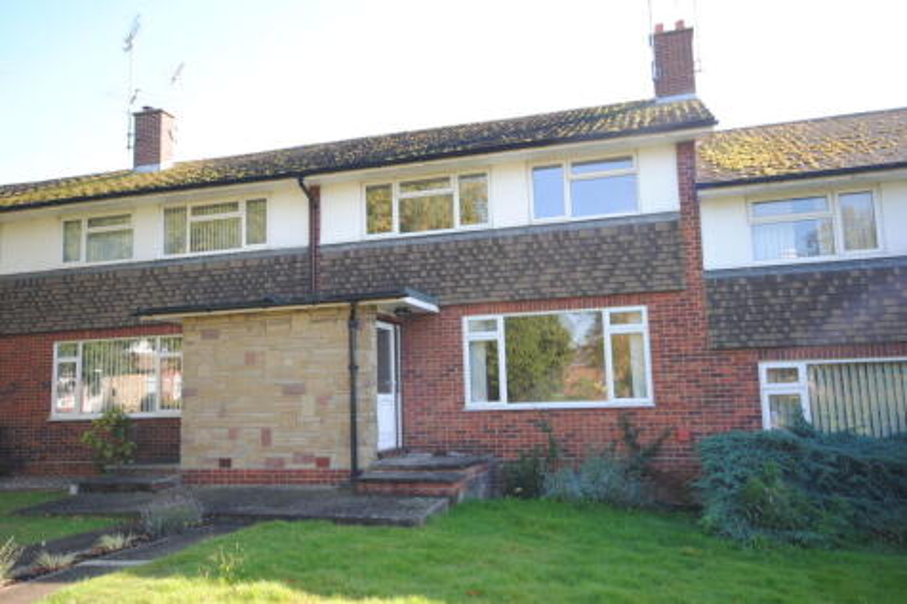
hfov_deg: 61.9
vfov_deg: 43.6
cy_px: 302
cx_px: 454
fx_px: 756
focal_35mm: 30
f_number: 7.1
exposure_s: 1/60
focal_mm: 20
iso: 200
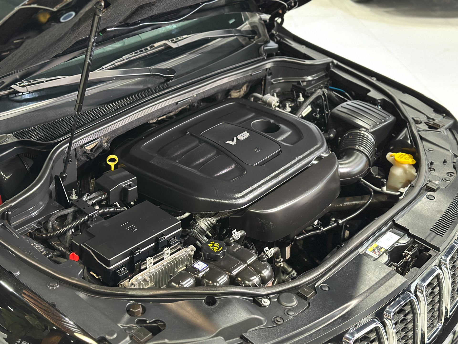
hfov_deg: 39.7
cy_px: 172
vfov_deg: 30.3
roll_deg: -2.3
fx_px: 635
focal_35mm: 48
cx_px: 229
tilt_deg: -31.8
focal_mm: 6.86
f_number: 1.78
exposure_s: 1/40
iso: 640
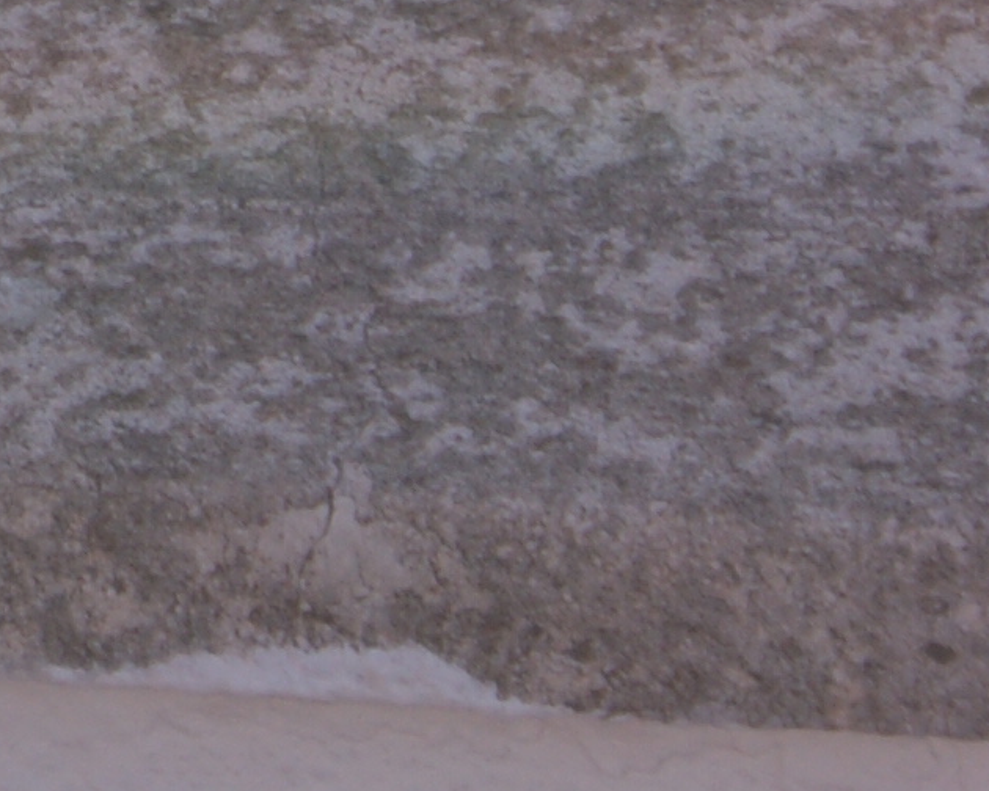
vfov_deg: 2.1
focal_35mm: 718
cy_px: -1365
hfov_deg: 2.6
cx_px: -2592
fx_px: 21016
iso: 100
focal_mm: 70
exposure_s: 1/200
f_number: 8
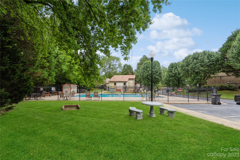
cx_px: 120
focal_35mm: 16
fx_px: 107
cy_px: 80
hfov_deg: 96.7
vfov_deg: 73.8
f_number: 9
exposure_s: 1/250
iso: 200
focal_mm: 16
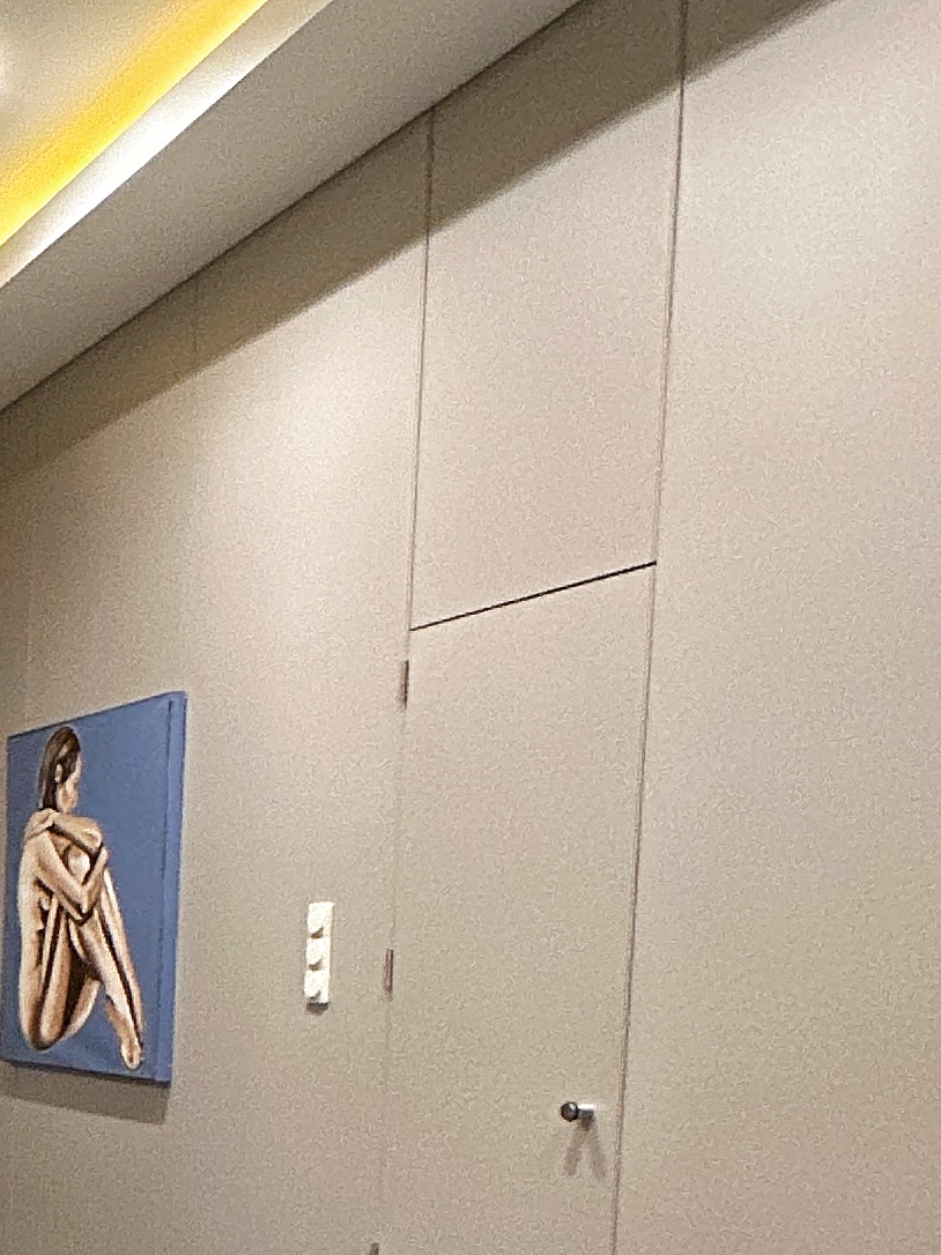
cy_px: 1104
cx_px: -754
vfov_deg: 34.9
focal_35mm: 52
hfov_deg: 20.2
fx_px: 1885
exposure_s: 1/25
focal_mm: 2.22
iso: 500
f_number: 2.2
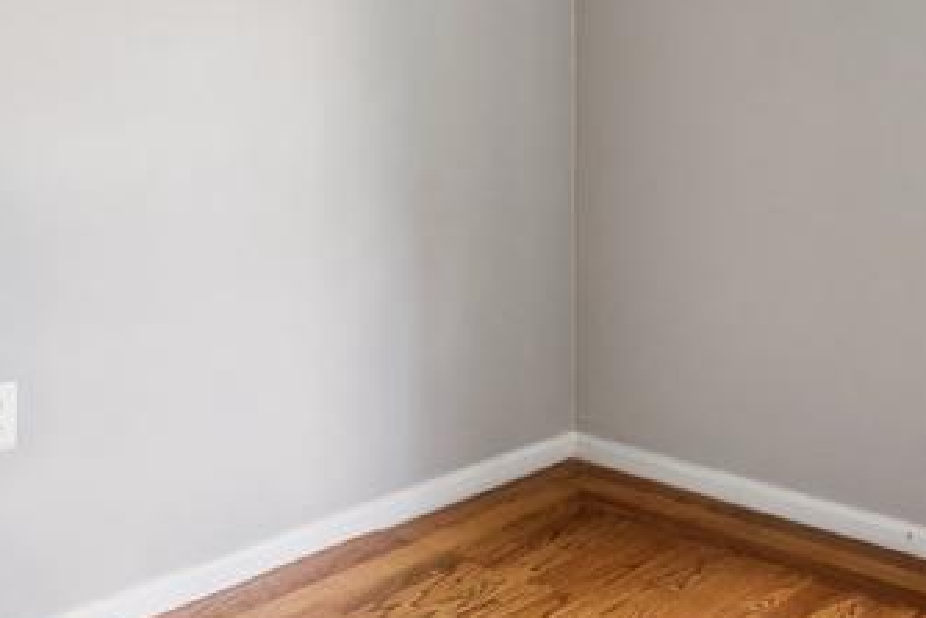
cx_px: 568
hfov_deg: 40.1
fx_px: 1261
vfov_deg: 26.2
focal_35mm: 49
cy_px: 7
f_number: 10
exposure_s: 1/1.67
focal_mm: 16
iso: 400
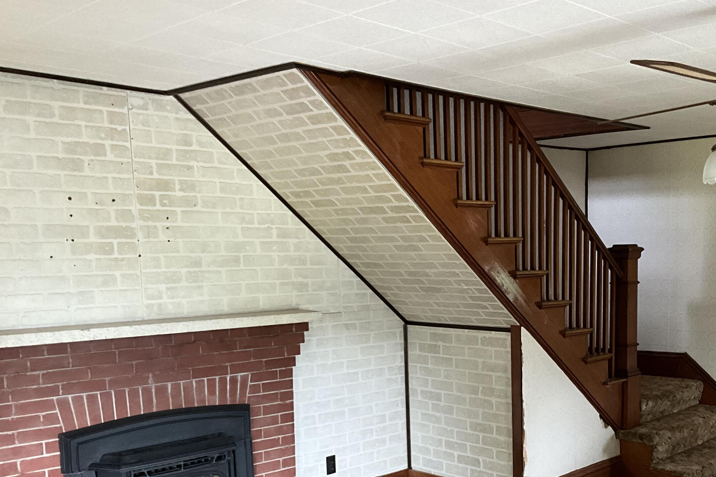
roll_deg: +1.0
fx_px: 835
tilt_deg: -7.9
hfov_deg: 45.6
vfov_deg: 31.3
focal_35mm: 42
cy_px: 363
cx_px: 485
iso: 320
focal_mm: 3
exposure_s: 1/58
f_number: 1.8
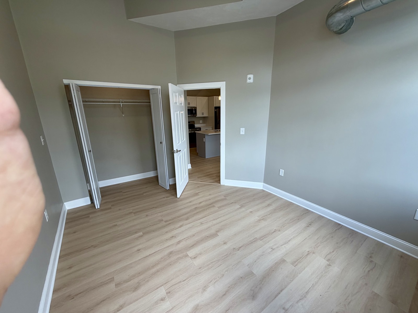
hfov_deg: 102.1
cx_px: 209
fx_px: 169
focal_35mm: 14
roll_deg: +0.9
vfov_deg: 85.7
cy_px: 156
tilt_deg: -14.3
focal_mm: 2.22
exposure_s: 1/120
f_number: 2.2
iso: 80
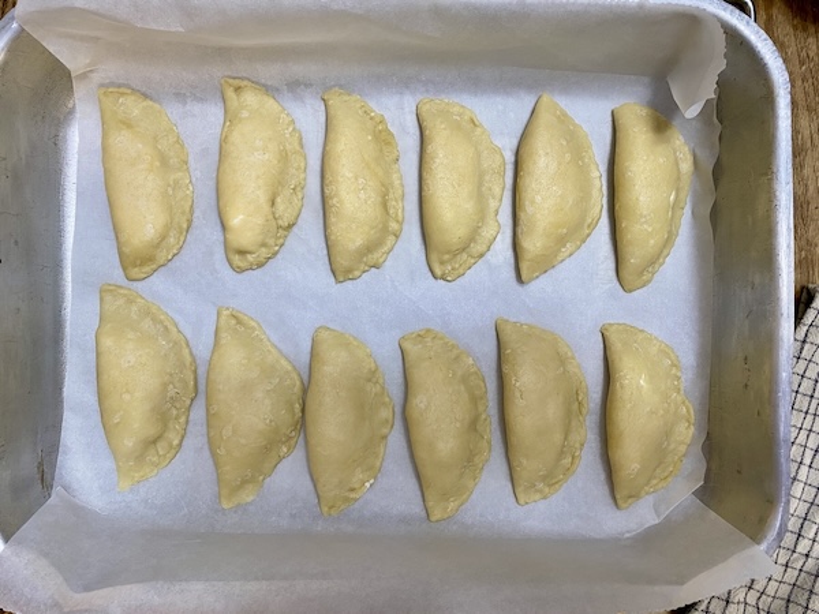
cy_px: 307
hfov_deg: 67.3
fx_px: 615
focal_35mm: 26
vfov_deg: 53.1
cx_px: 410
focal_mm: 4.25
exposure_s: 1/50
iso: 125
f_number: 1.8
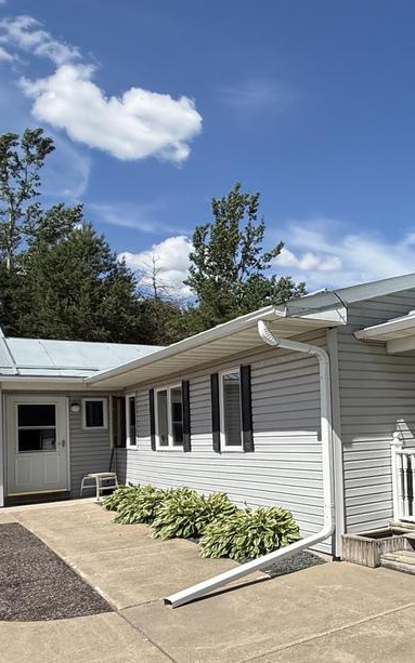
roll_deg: +2.8
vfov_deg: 60.7
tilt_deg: +3.1
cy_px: 401
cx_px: 559
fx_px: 561
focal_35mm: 31
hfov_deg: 30.5
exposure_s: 1/2976
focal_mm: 2.22
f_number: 2.2
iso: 50
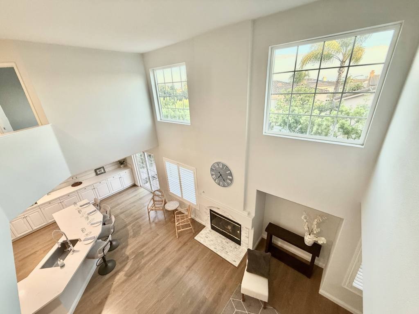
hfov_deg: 102.1
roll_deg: +3.2
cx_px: 210
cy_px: 157
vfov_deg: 85.7
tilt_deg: -22.7
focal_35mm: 14
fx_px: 169
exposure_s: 1/60
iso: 200
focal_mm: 2.22
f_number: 2.2
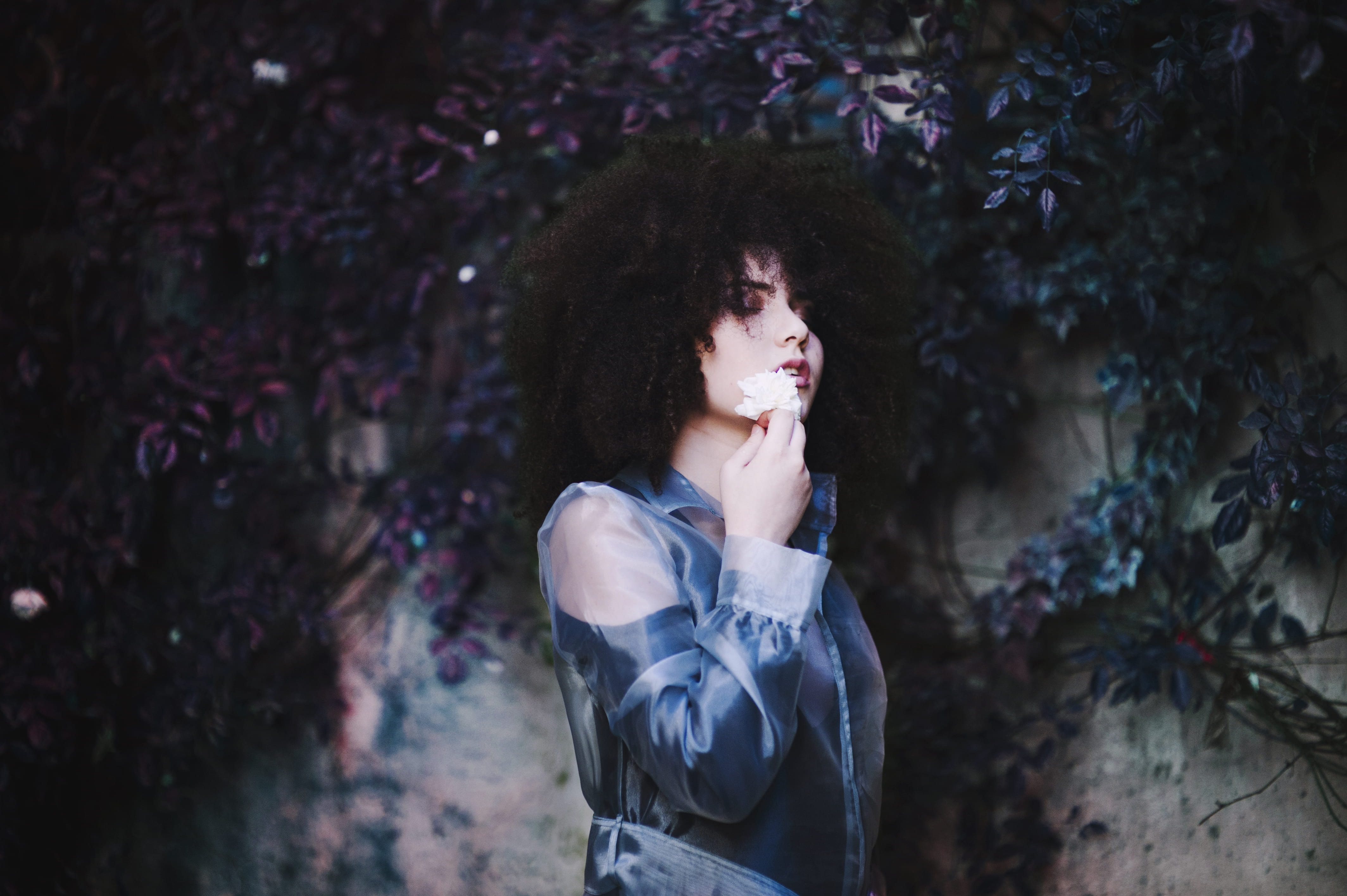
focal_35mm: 85
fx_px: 3178
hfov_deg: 23.9
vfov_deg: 16.1
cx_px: 674
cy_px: 448
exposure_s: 1/4000
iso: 800
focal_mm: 85
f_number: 1.4
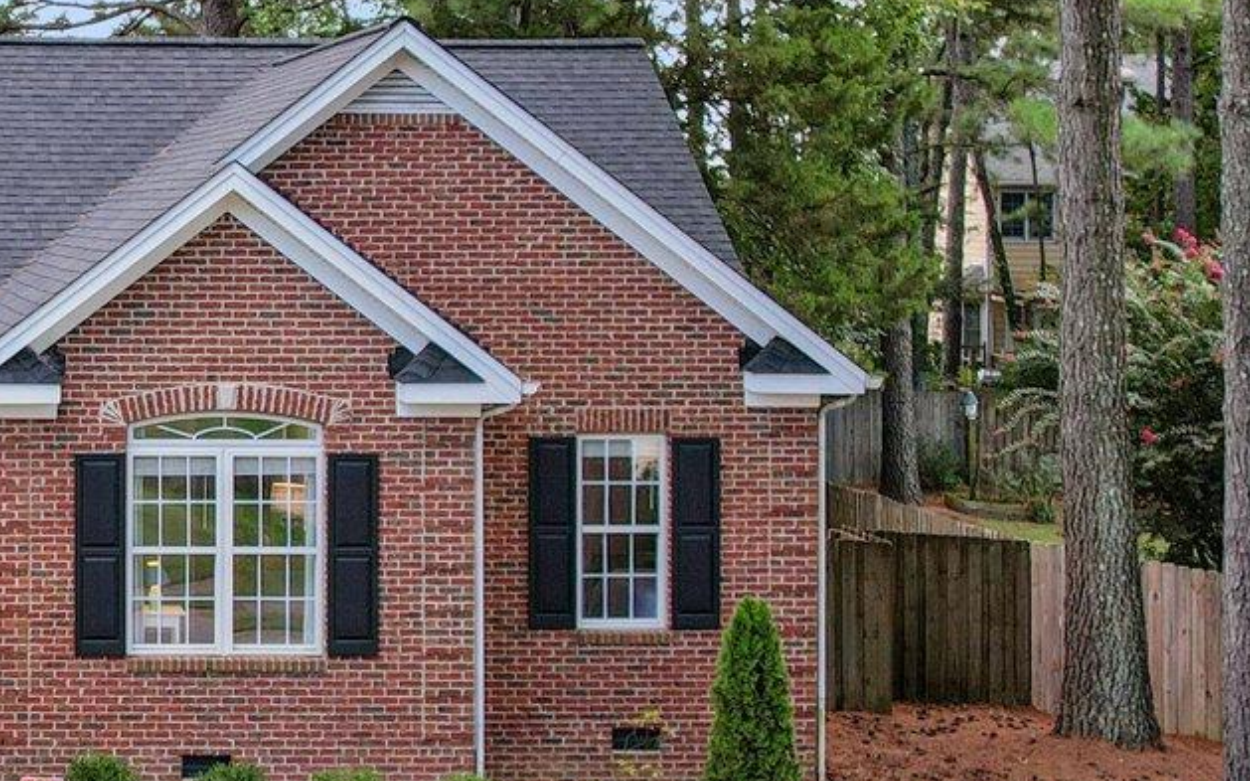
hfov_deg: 26.0
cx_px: -145
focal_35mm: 73
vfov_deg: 17.8
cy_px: 573
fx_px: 2487
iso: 100
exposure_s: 1/20
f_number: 2.8
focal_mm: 8.4
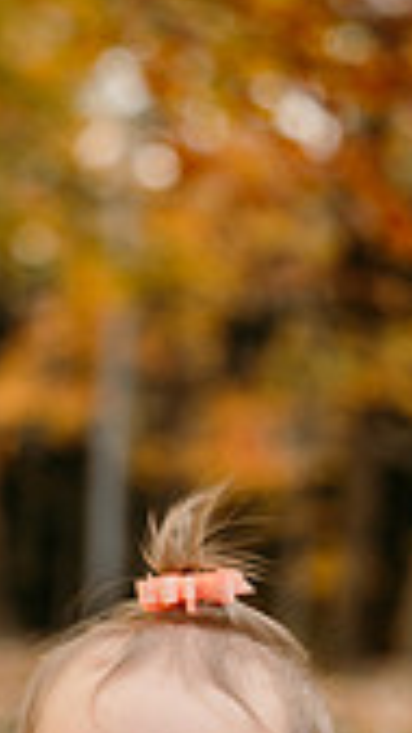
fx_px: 2332
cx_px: 87
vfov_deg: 17.6
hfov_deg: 10.1
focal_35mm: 120
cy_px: 629
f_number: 2.2
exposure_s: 1/400
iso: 250
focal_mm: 43
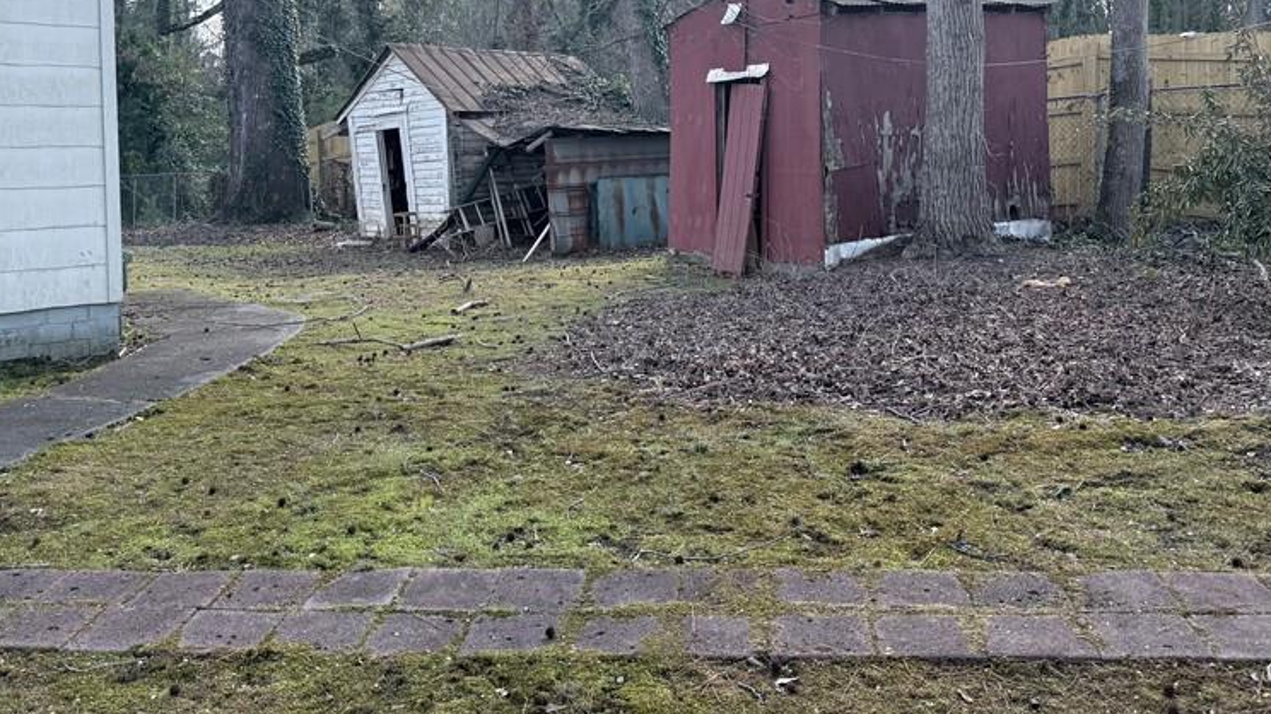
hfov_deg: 55.3
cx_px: 612
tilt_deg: -2.8
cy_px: 179
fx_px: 1213
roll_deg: +1.1
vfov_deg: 32.2
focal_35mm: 36
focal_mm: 6.76
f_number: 1.78
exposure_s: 1/1060
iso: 100
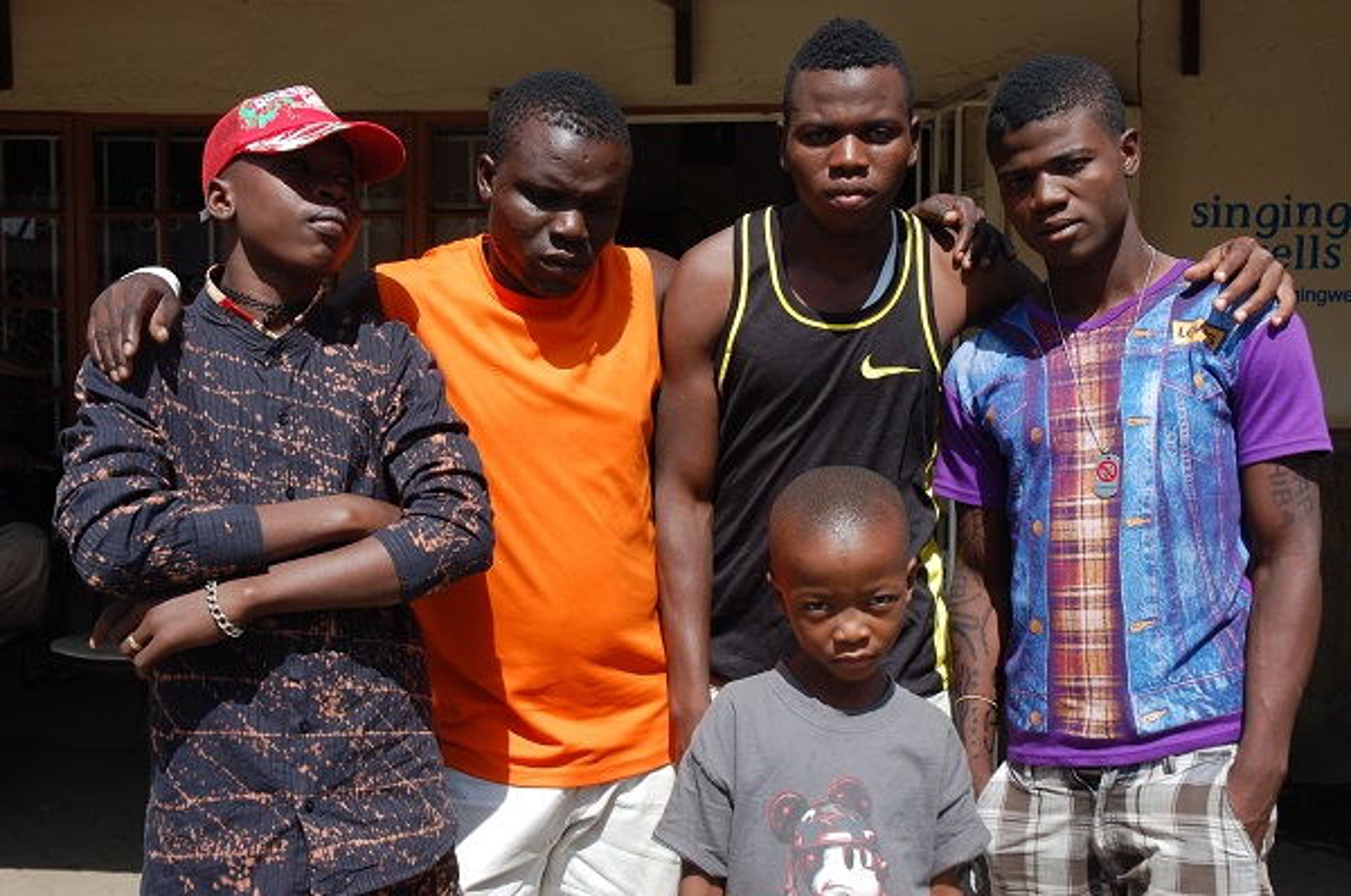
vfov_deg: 28.8
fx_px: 1742
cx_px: 676
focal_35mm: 46
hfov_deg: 42.4
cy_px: 448
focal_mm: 31
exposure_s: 1/250
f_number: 8
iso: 200
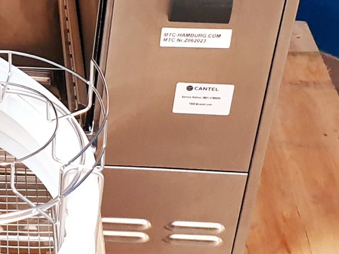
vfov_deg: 12.4
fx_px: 1165
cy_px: 39
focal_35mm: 119
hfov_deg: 16.2
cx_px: -5
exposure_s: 1/50
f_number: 2.4
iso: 320
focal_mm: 4.3
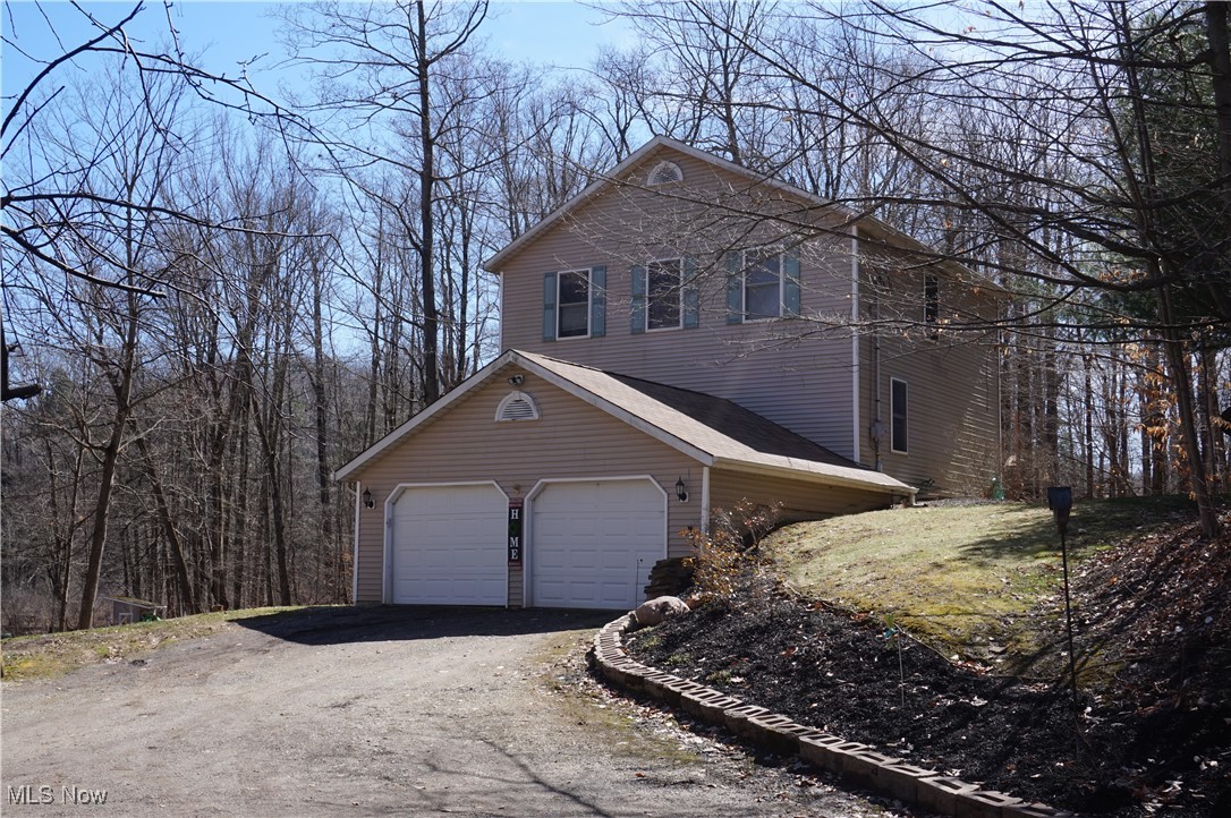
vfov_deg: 33.0
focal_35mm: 40
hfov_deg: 48.0
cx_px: 616
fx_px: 1384
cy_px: 409
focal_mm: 27
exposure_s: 1/80
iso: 100
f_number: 11
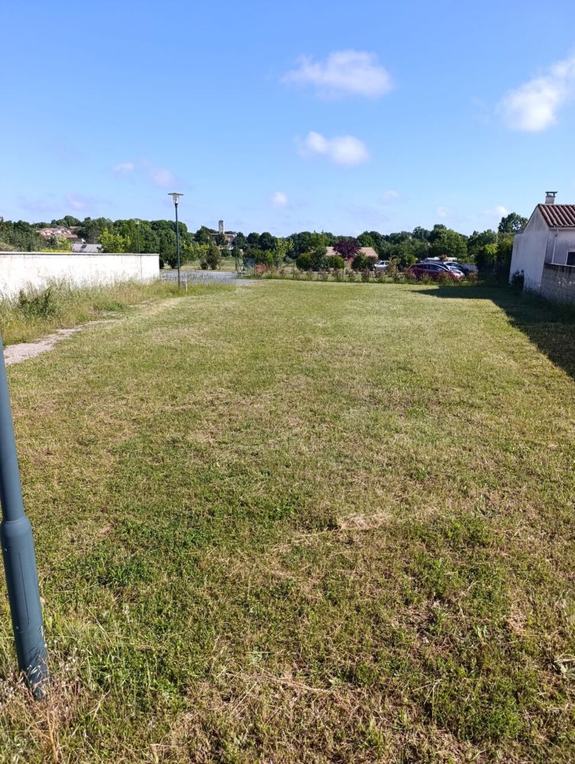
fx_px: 508
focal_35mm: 23
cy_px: 382
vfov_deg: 73.8
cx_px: 288
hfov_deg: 59.0
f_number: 1.6
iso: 50
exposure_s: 1/461
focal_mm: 6.14
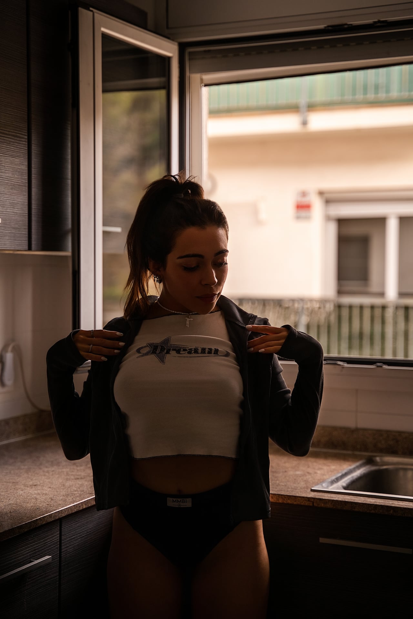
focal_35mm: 61
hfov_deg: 22.3
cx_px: 206
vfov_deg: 32.9
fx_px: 1050
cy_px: 310
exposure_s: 1/250
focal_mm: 61
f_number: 2.8
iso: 50
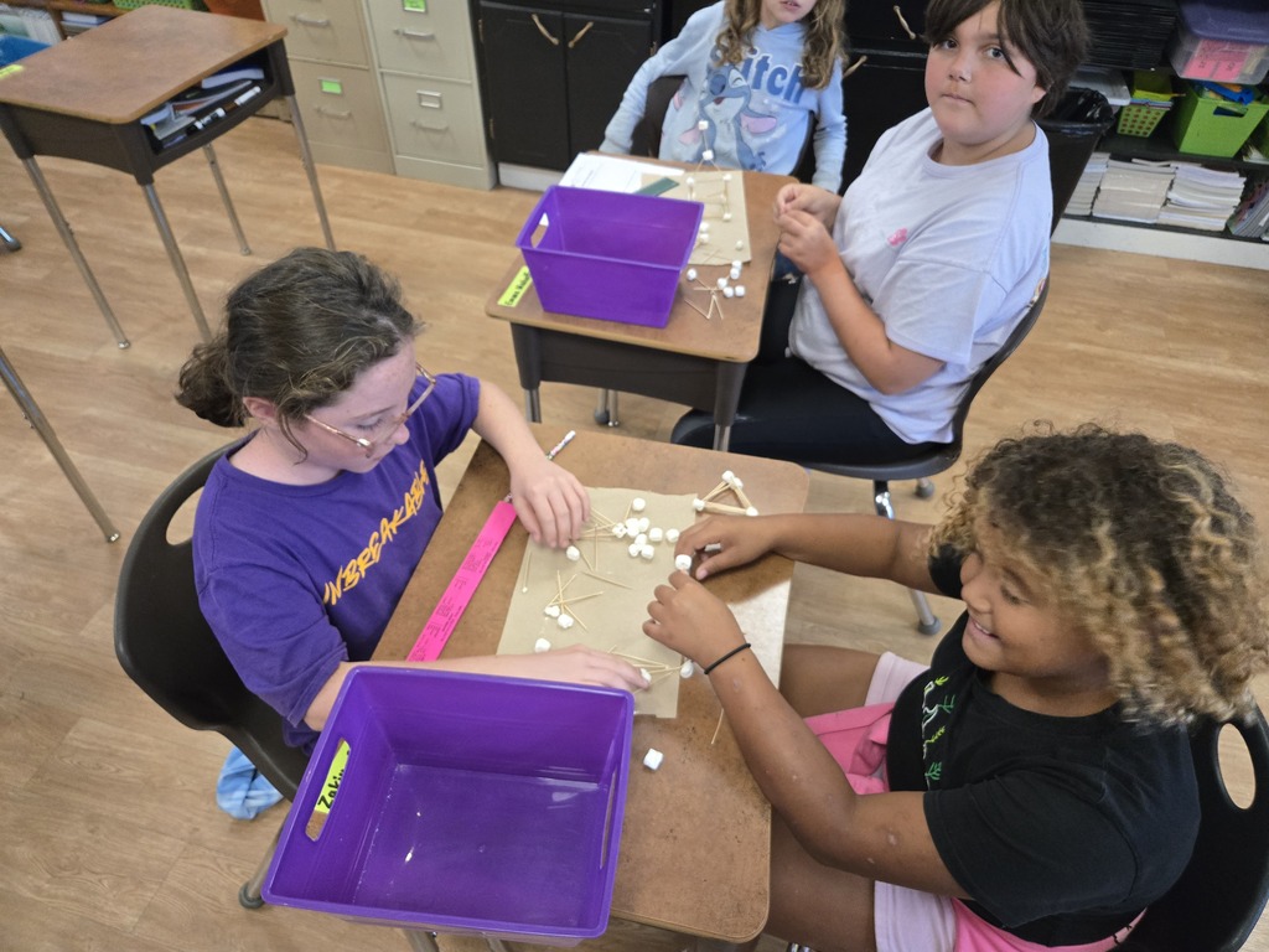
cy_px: 476
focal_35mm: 23
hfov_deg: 73.9
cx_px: 634
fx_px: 843
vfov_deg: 58.9
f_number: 1.8
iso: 800
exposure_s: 1/120
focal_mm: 5.4
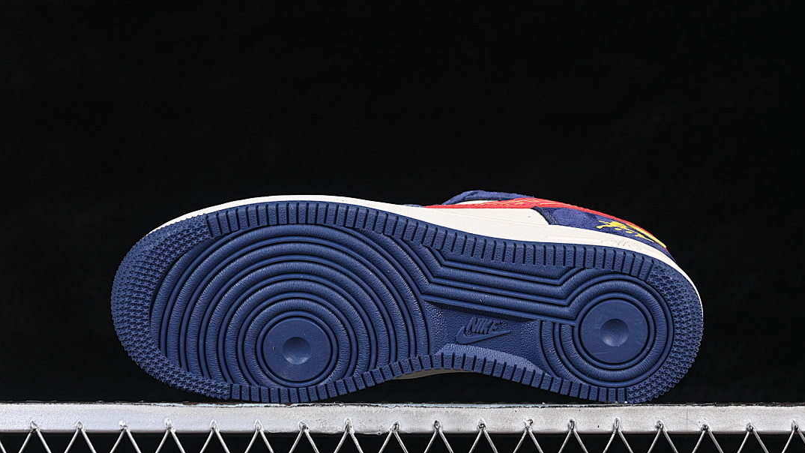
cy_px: 233
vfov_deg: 15.3
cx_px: 404
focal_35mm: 79
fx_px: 1686
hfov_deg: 26.9
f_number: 6.3
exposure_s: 1/60
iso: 160
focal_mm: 50
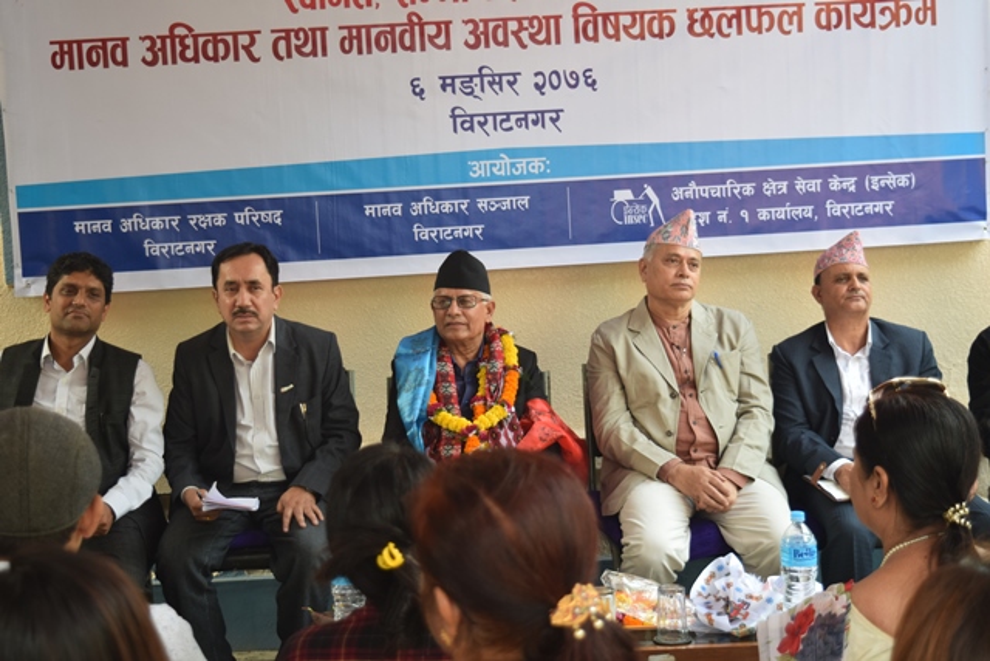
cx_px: 495
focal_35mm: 60
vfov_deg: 22.6
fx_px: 1650
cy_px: 330
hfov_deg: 33.4
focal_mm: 40
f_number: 4.8
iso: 400
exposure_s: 1/60
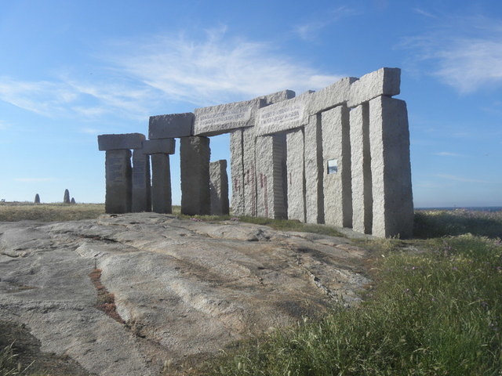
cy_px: 188
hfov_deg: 52.6
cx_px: 251
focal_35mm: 35
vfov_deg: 40.7
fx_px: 508
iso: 64
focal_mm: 6.24
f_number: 8
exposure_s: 1/200
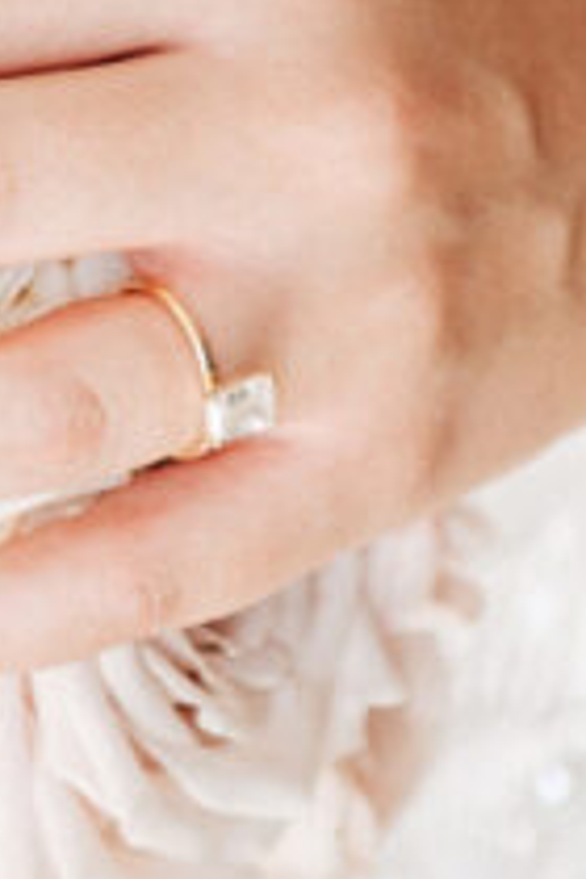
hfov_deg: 3.6
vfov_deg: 5.3
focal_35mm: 384
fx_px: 9375
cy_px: -272
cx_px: 0
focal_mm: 70
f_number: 3.5
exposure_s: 1/125
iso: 100
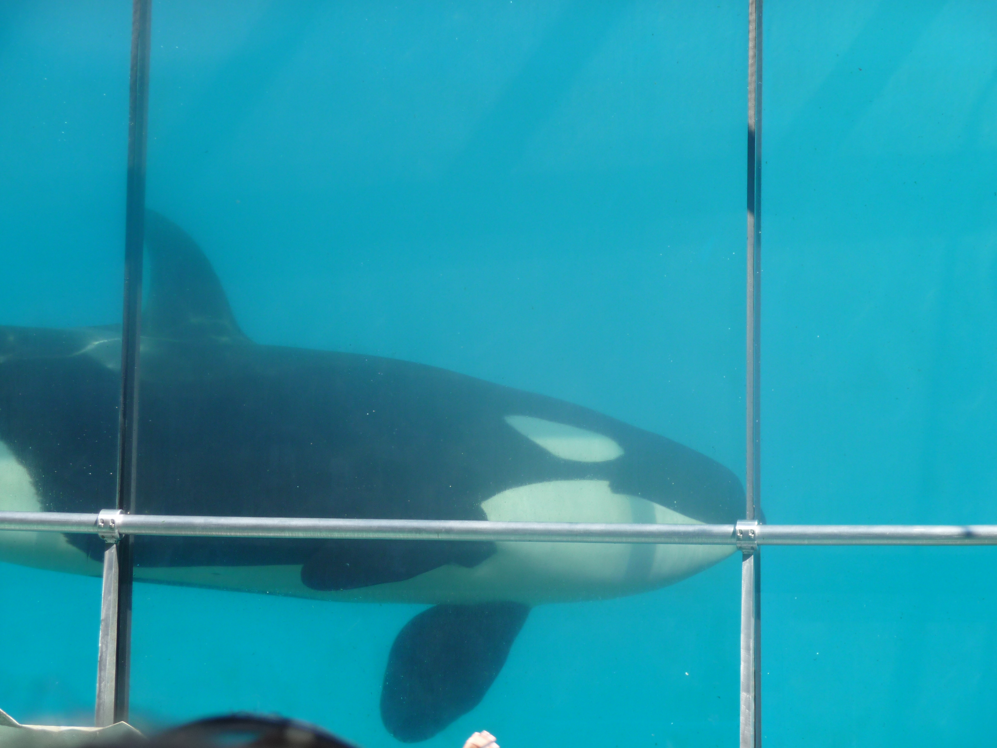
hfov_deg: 14.0
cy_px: 374
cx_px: 498
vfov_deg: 10.5
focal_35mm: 141
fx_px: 4061
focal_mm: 24.1
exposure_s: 1/160
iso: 100
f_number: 4.8
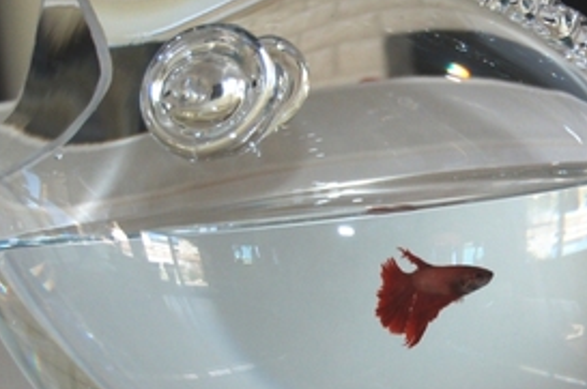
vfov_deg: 9.6
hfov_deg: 14.4
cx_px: 509
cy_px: 276
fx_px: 2311
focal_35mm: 142
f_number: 5.3
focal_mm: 42
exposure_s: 1/125
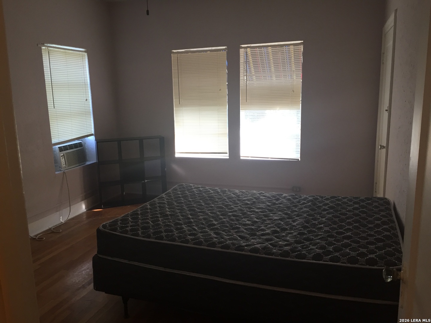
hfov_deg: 61.7
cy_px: 162
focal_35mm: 29
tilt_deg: -8.7
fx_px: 361
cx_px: 216
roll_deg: -0.1
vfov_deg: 48.2
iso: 32
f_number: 2.2
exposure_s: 1/30
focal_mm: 4.15
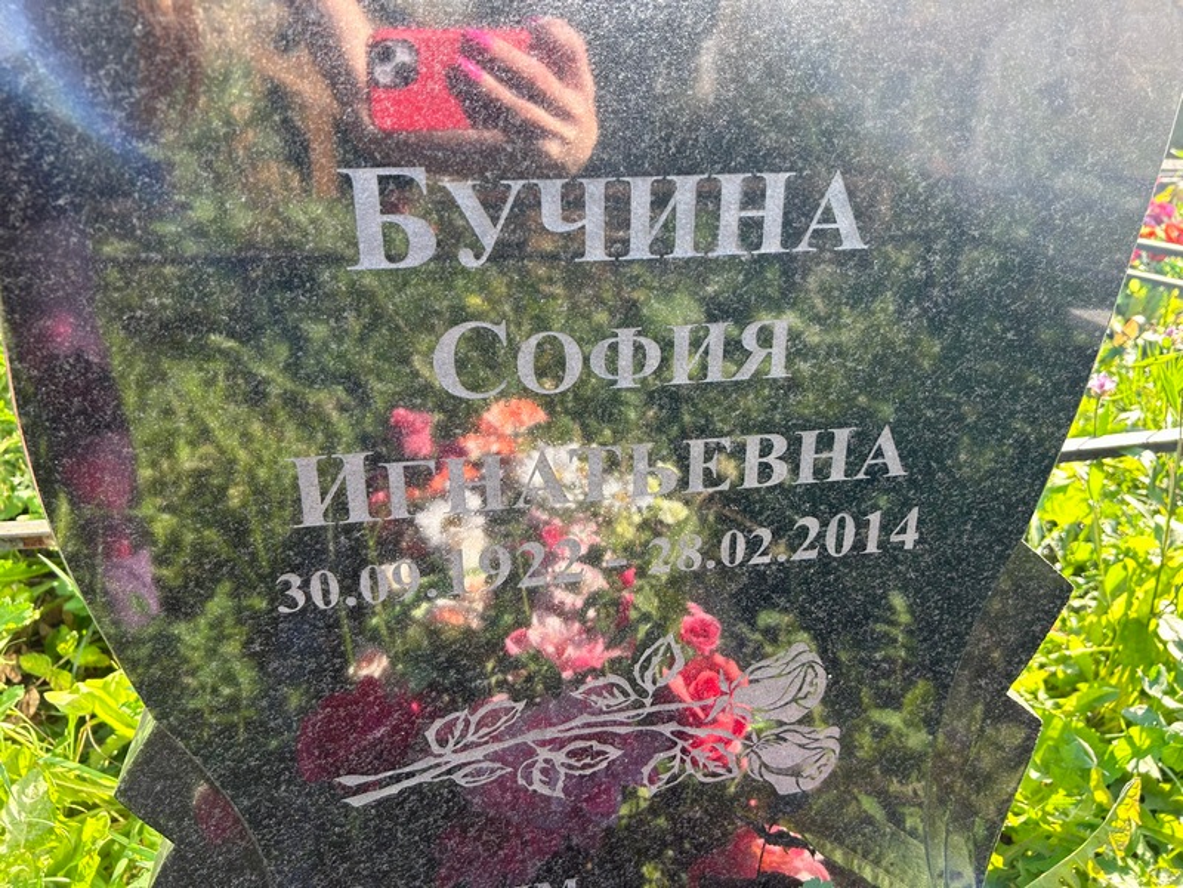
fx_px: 889
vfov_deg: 53.1
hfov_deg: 67.3
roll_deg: +0.3
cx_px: 592
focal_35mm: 26
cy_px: 444
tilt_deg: -19.1
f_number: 1.5
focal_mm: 5.7
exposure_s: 1/238
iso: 40
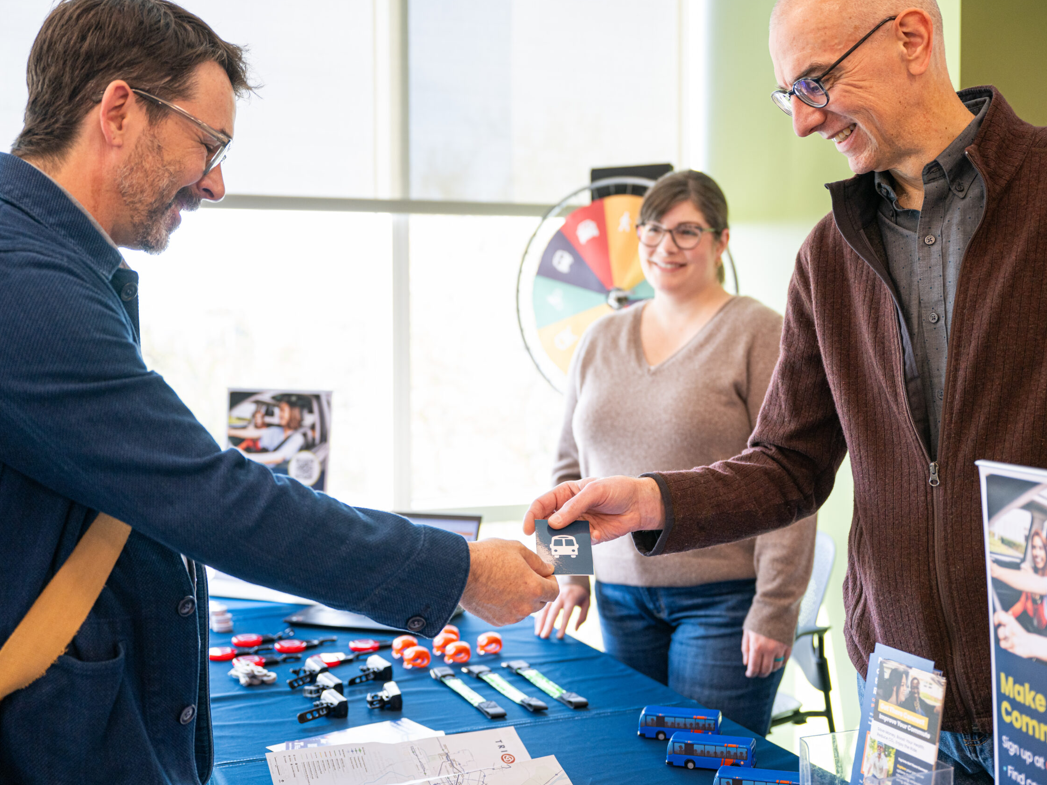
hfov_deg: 43.8
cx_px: 547
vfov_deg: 33.6
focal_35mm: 43
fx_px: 1300
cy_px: 390
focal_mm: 39
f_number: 2.8
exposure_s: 1/200
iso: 400
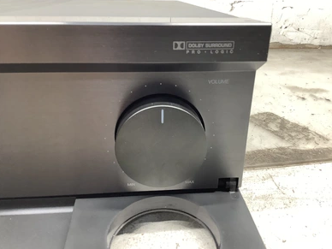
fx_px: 307
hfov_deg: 56.8
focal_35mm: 32
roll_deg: -1.2
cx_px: 169
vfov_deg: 44.2
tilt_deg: -22.3
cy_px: 124
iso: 125
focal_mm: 3.3
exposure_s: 1/60
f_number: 2.4
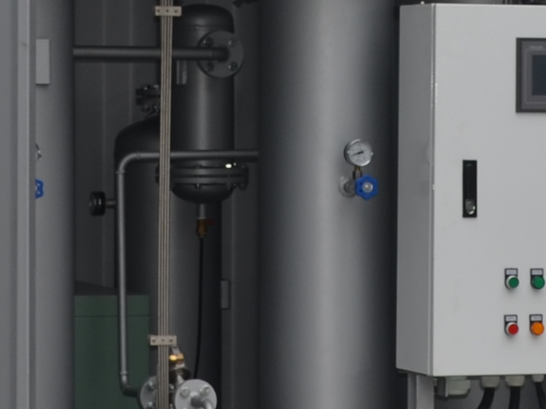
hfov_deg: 9.0
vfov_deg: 6.7
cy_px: 56
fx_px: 3469
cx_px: 379
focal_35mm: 220
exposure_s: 1/250
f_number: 5.6
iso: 100
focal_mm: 24
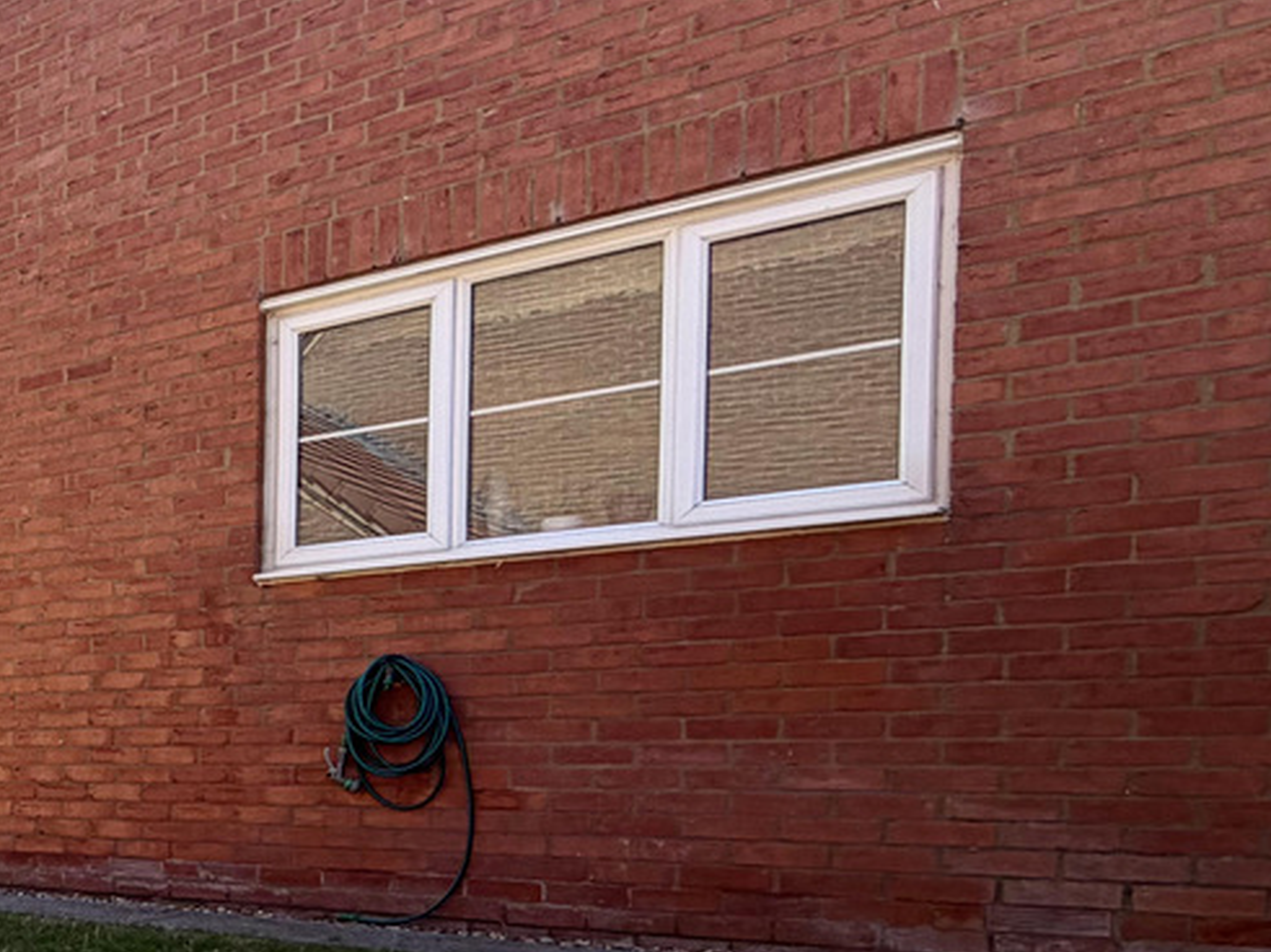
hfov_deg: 33.3
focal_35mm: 38
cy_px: 805
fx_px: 1395
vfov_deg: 36.0
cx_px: -439
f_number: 2.2
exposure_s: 1/770
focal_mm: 2.22
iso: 32
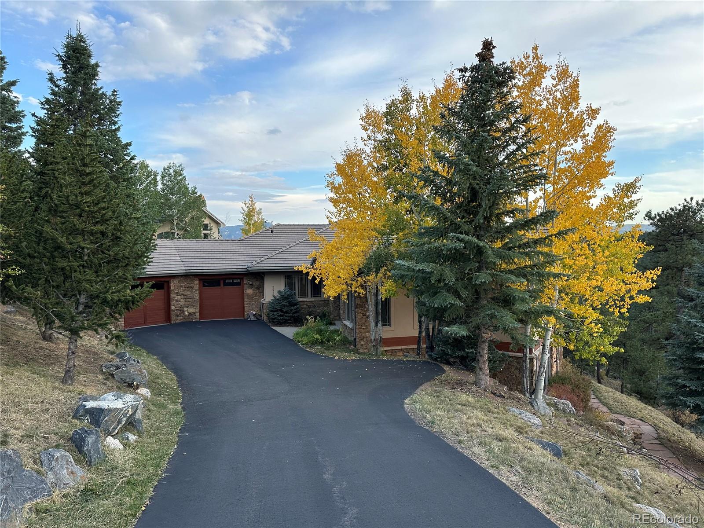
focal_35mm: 24
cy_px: 264
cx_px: 352
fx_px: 488
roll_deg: +0.5
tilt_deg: -2.6
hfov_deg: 71.6
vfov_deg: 56.8
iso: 80
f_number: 1.78
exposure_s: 1/989
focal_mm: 6.86
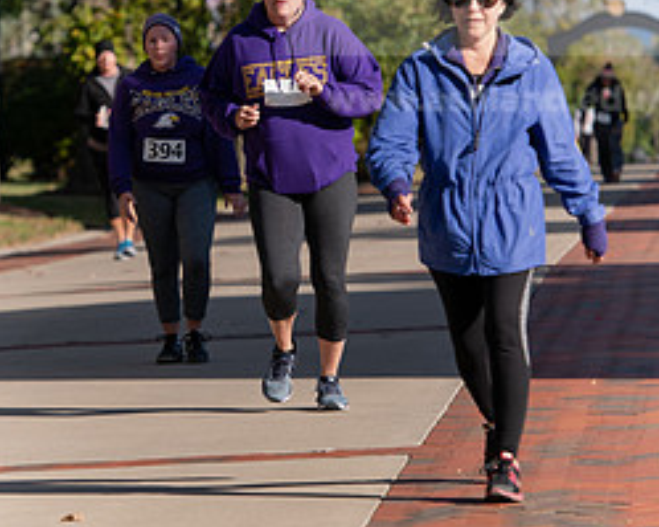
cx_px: 206
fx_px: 6180
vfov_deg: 4.9
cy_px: 155
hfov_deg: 6.1
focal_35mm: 317
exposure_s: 1/1000
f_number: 4.5
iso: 250
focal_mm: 145
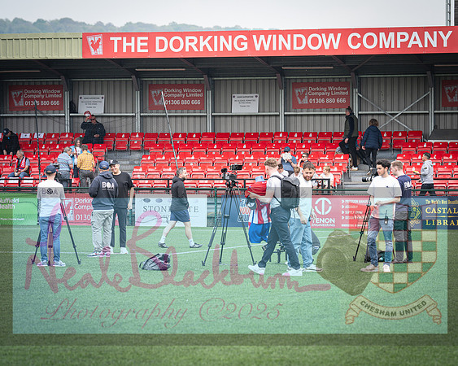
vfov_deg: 9.1
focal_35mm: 171
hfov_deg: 11.3
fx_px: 2312
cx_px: 265
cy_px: 169
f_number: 4
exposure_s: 1/1000
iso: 400
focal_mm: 135
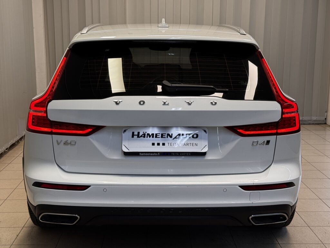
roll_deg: +0.6
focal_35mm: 48
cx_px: 165
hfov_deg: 39.7
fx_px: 458
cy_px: 124
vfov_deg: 30.3
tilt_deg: -10.7
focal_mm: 6.76
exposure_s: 1/100
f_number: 1.78
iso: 50
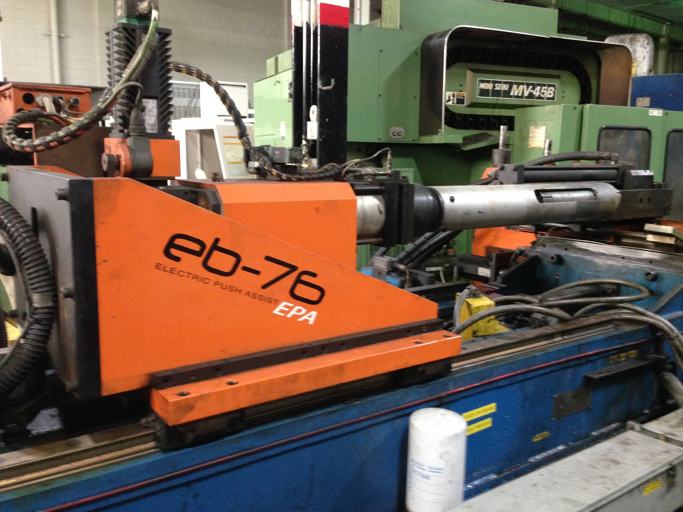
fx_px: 651
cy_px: 256
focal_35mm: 33
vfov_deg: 42.9
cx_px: 342
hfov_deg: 55.4
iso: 400
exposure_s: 1/15
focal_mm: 4.12
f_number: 2.4
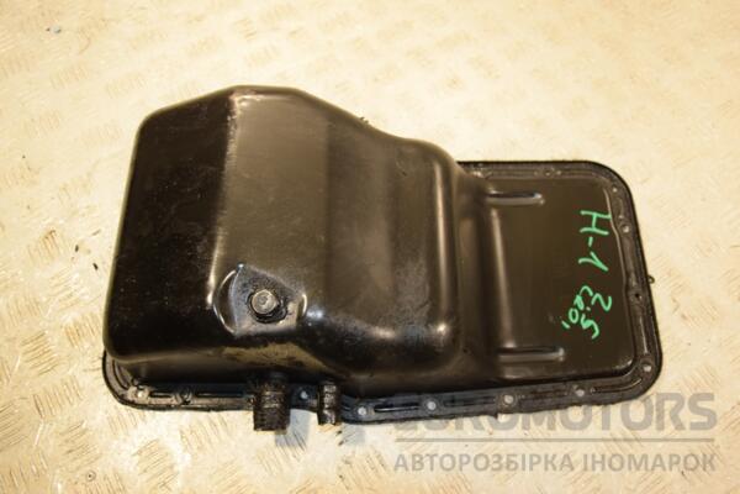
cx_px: 370
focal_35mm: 32
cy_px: 247
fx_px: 647
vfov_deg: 41.7
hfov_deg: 59.5
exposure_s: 1/160
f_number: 5
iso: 800
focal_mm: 21
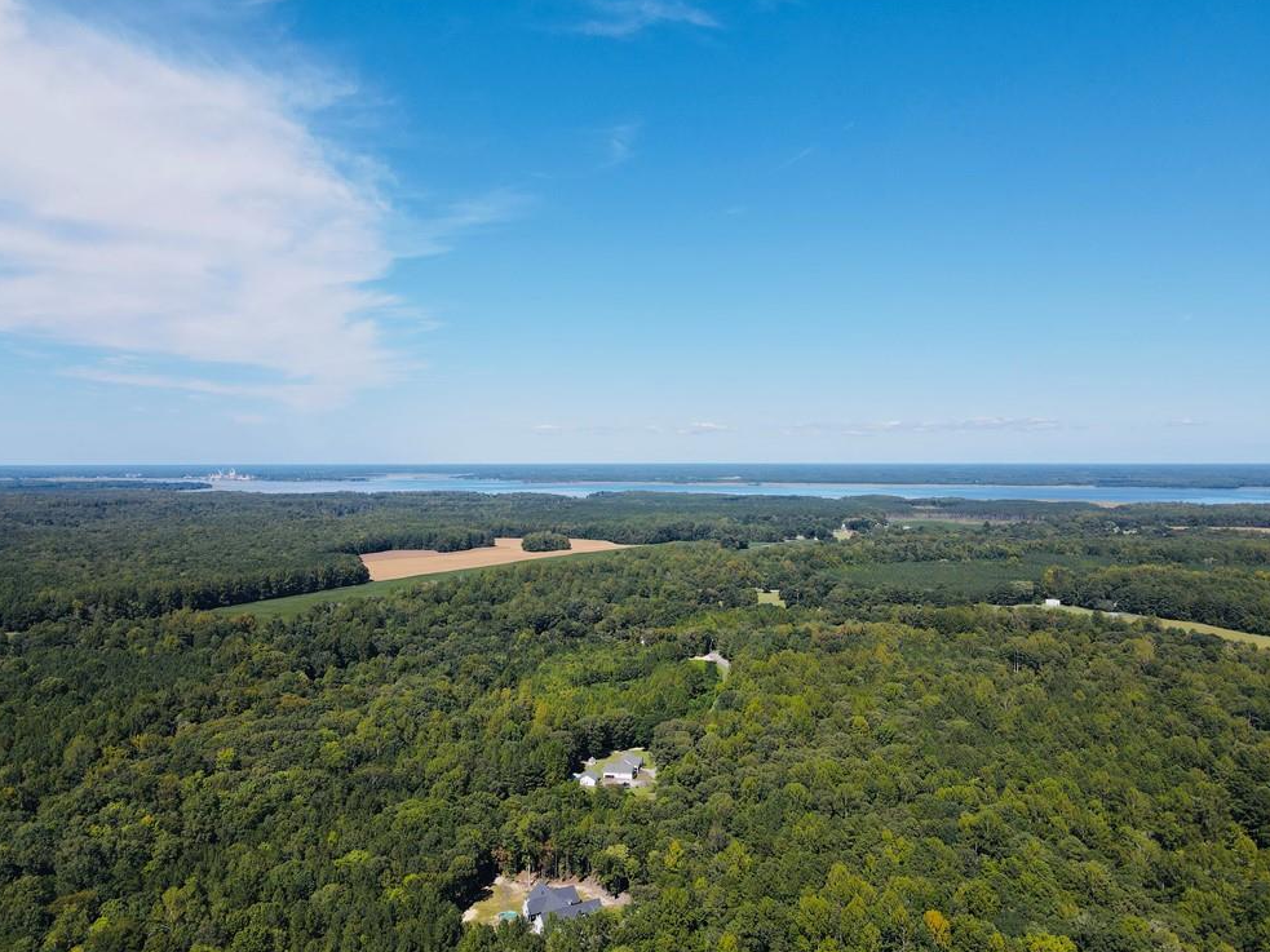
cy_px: 478
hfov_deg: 69.4
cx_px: 634
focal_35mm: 25
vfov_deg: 54.9
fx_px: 917
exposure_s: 1/800
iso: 100
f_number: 2.8
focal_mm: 4.5
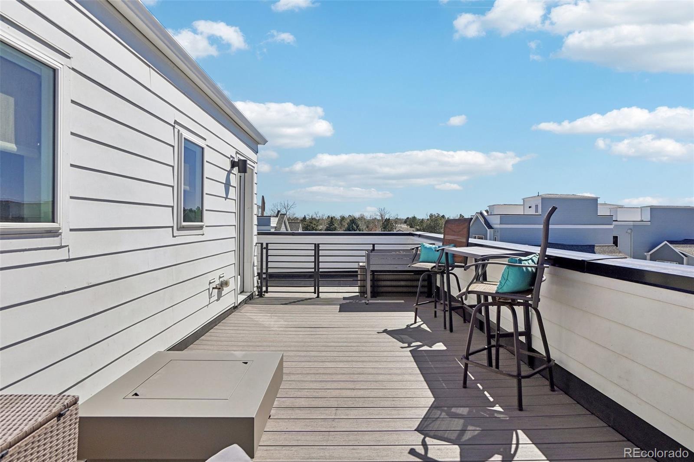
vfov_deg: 67.4
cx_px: 347
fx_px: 347
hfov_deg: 90.0
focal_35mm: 18
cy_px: 231
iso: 100
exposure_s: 1/500
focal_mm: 12
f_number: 8
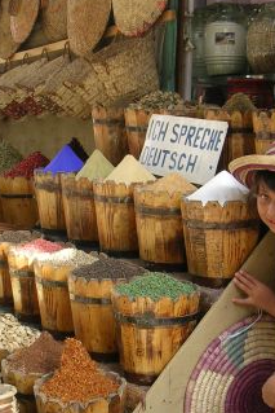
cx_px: 117
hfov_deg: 20.6
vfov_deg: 30.5
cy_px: 208
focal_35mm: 66
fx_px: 755
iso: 50
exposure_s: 1/81.3
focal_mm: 5.8
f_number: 2.8
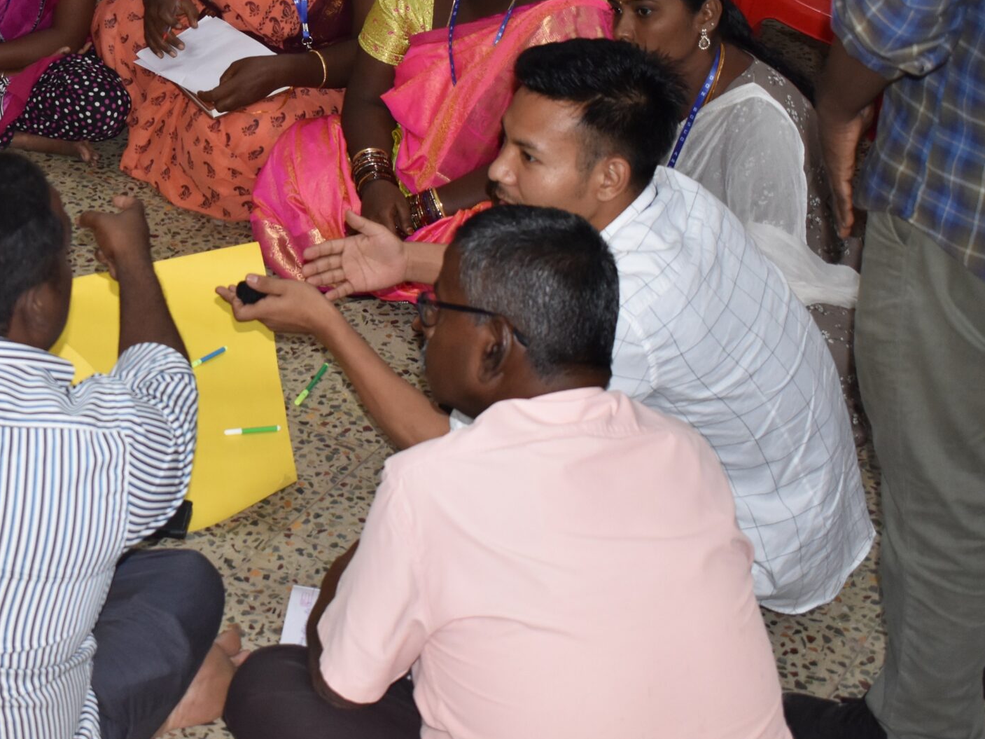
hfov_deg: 26.5
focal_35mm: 71
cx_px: 93
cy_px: 203
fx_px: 2017
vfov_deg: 20.6
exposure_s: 1/60
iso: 1000
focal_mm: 27
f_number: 4
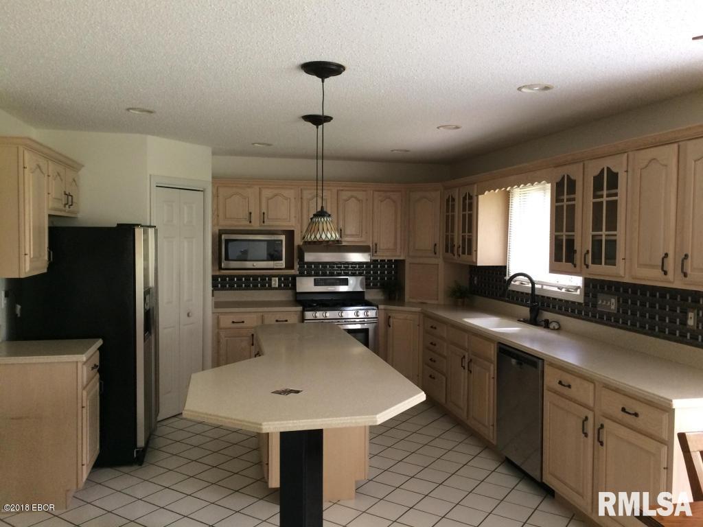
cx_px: 352
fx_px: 589
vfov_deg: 48.2
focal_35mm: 29
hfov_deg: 61.7
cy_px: 264
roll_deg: -0.7
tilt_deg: -2.0
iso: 125
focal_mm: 4.15
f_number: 2.2
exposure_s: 1/30
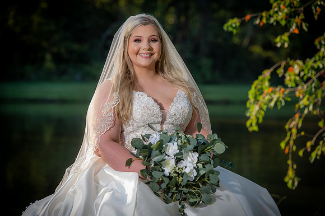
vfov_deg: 8.3
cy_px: 108
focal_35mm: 165
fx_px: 1489
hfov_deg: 12.5
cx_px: 162
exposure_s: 1/160
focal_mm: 165
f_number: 5.6
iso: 125
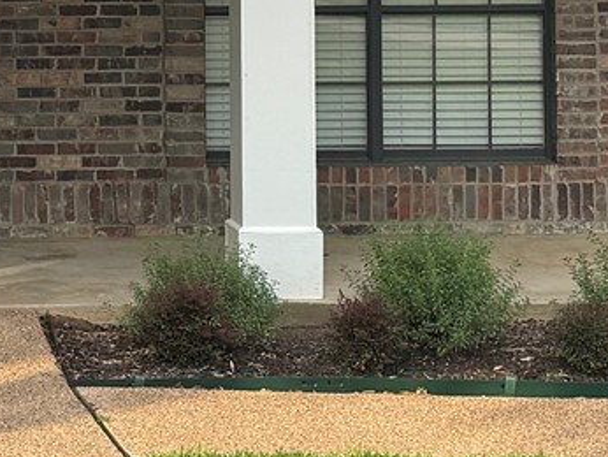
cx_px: -76
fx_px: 2496
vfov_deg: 10.2
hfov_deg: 13.6
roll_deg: -0.1
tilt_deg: +0.9
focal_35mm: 142
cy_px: -199
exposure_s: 1/1094
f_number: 1.78
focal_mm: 6.76
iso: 80
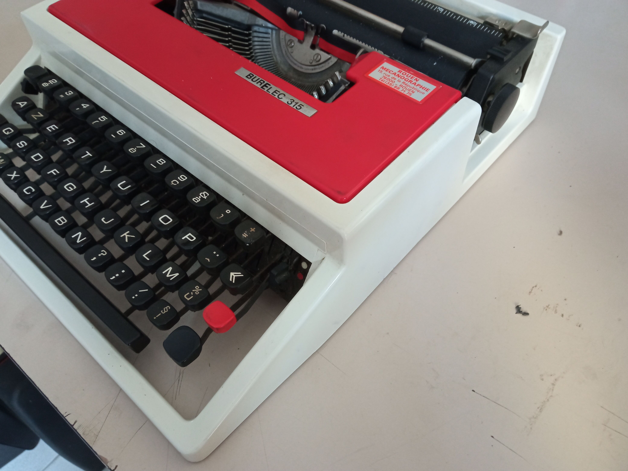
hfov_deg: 65.3
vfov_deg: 51.4
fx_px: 490
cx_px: 314
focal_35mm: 27
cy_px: 236
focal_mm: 3.79
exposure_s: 1/25
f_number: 2.2
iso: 572
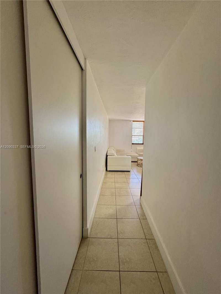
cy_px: 147
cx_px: 110
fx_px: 119
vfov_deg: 102.1
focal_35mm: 14
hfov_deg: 85.7
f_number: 2.2
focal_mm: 2.22
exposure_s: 1/120
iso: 200
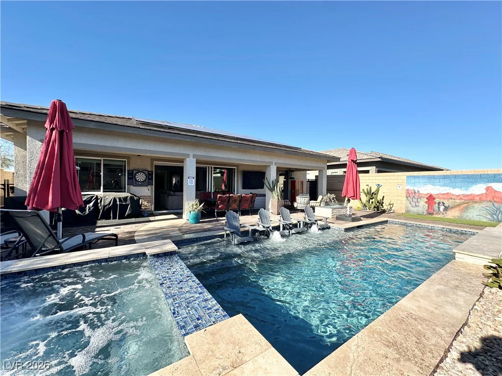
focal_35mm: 14
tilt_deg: -0.5
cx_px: 251
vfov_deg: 85.7
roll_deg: -0.6
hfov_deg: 102.1
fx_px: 203
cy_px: 188
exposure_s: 1/903
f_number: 2.2
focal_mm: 2.22
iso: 40
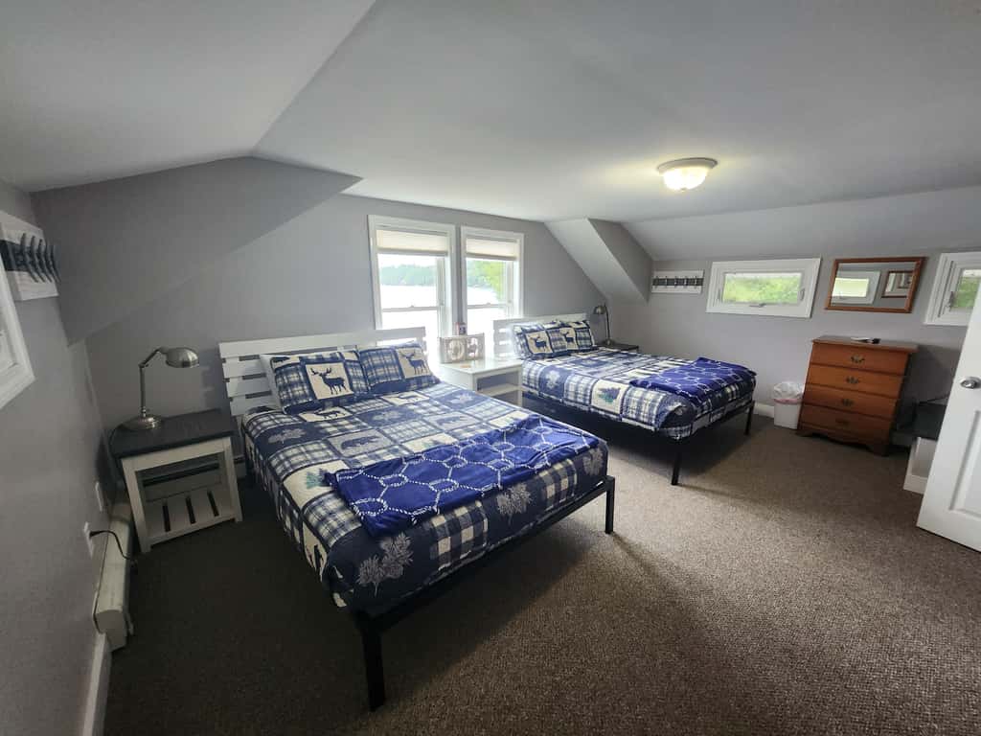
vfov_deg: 89.9
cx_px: 490
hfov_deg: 106.2
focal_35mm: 13
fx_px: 368
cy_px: 368
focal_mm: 1.74
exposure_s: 1/60
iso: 250
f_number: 2.2
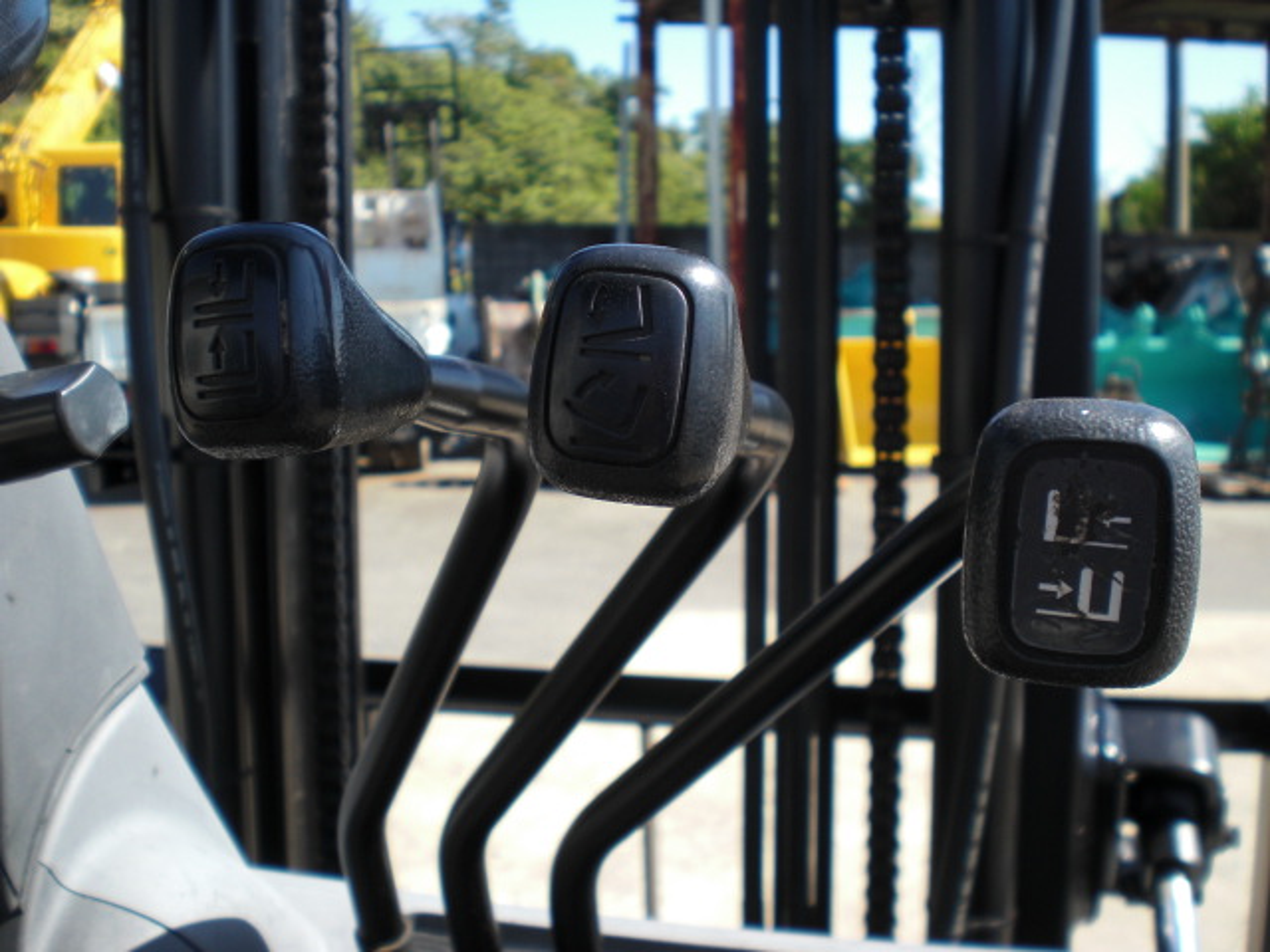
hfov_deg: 49.0
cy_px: 476
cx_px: 635
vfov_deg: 37.7
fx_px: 1394
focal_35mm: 38
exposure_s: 1/400
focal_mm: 6.3
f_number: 3.1
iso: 64
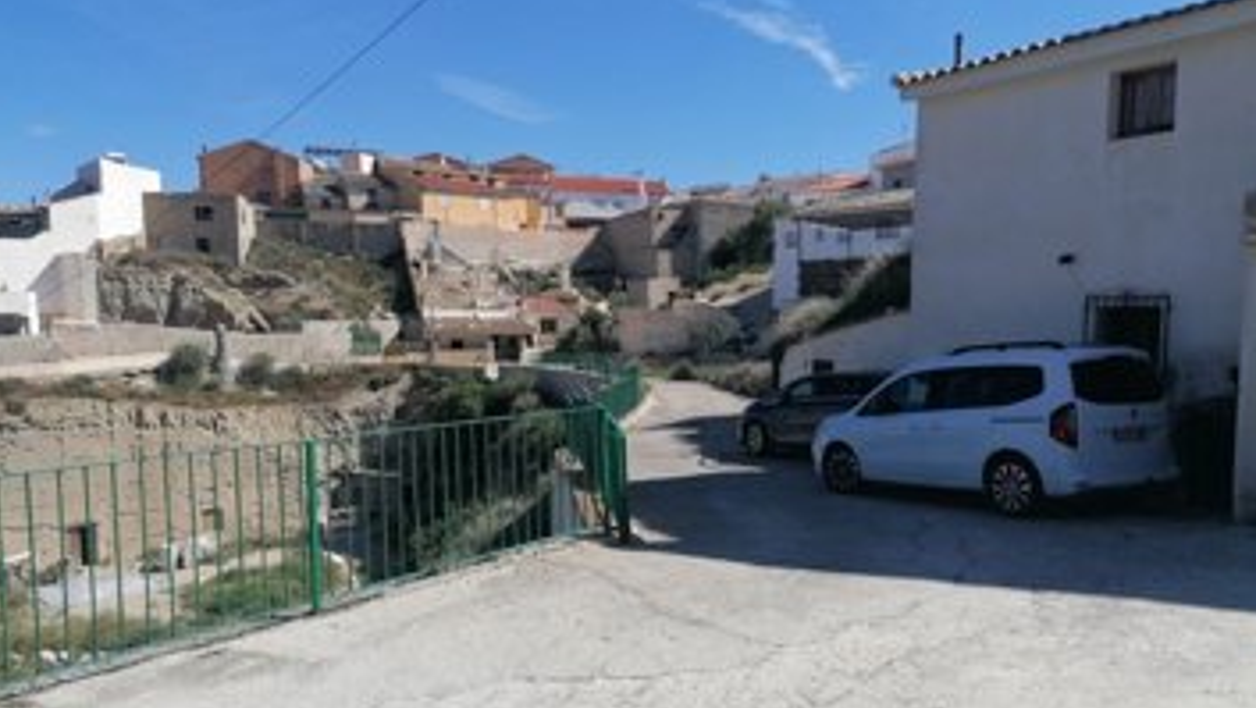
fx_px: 1000
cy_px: 406
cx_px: 626
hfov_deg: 64.3
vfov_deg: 38.9
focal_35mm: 30
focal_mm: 4.75
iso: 50
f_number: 1.8
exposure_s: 1/1866
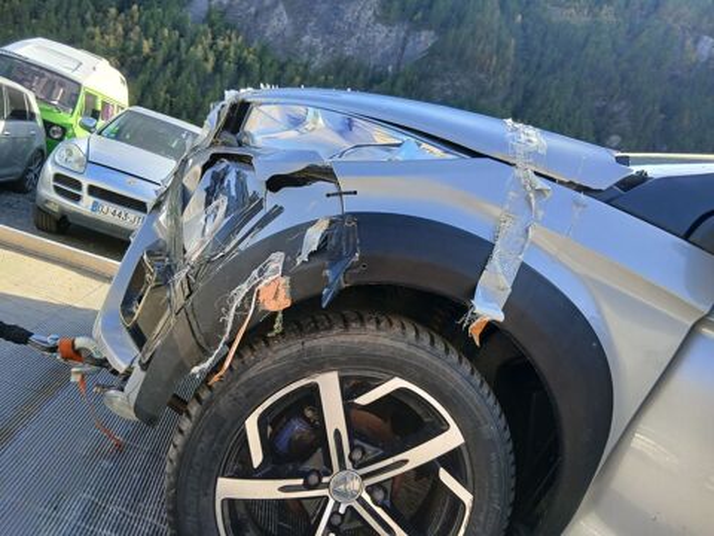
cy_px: 268
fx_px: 536
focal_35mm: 26
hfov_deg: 67.3
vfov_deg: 53.1
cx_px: 357
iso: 32
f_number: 1.8
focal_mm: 3.98
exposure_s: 1/100
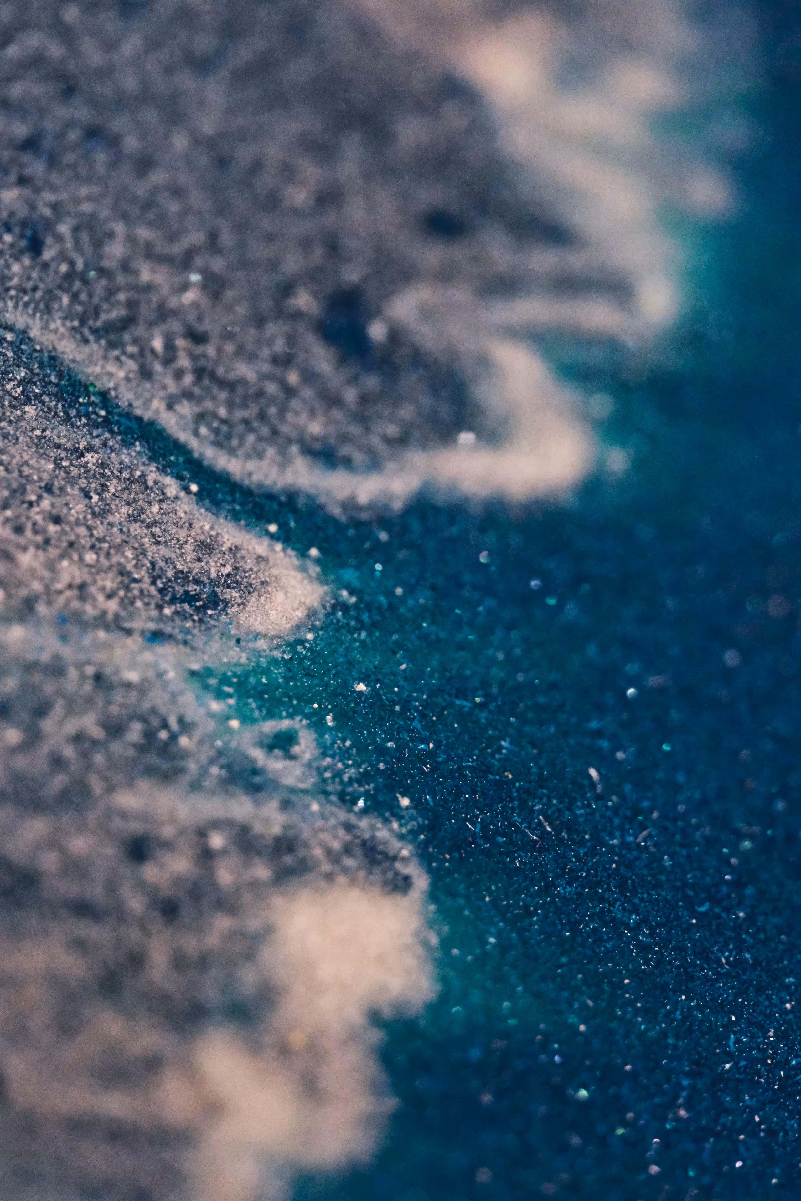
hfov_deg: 11.4
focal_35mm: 120
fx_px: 4005
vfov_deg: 17.1
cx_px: 400
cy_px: 600
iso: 6400
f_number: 4
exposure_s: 1/320
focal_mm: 80
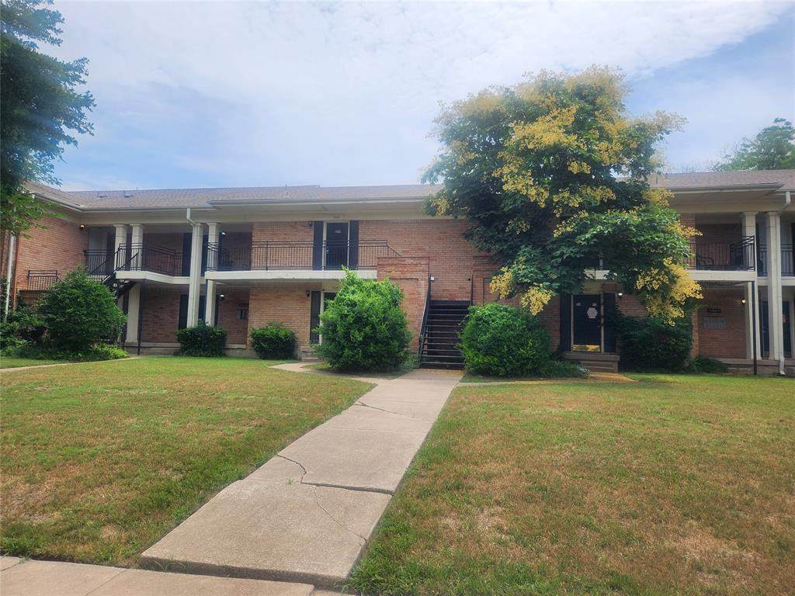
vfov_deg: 58.9
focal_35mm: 23
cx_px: 398
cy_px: 298
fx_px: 528
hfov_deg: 73.9
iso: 20
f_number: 1.8
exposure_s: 1/2105
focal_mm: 5.4
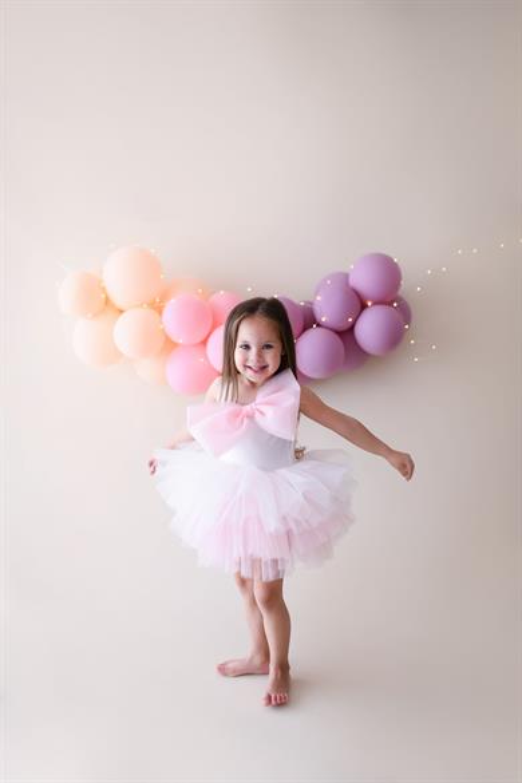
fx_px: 761
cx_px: 261
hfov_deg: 37.9
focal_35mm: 35
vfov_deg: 54.4
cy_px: 392
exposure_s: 1/250
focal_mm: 35
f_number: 1.8
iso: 200
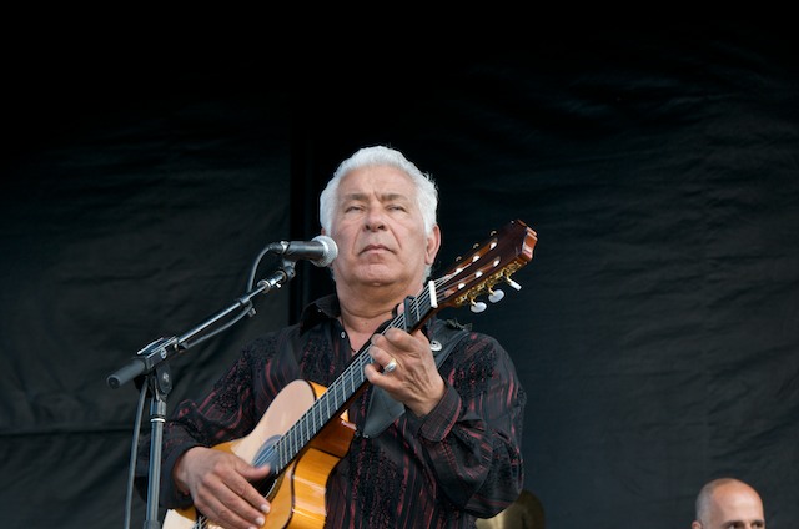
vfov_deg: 11.1
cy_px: 264
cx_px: 400
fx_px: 2724
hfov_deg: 16.7
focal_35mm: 123
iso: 250
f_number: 9
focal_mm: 82
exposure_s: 1/80
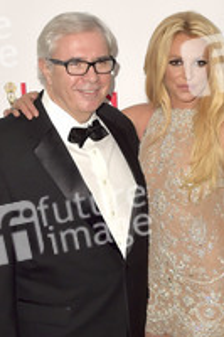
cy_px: 310
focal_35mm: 58
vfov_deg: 32.6
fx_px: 542
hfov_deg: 23.3
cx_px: 115
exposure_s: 1/250
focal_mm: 29
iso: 400
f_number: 6.3
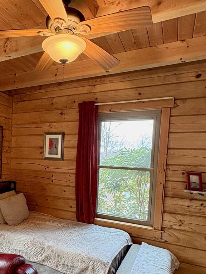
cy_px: 171
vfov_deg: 62.6
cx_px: 55
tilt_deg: -2.4
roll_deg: -2.8
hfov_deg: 48.1
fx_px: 222
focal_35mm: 28
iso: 320
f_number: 2.2
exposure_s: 1/60
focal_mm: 2.22
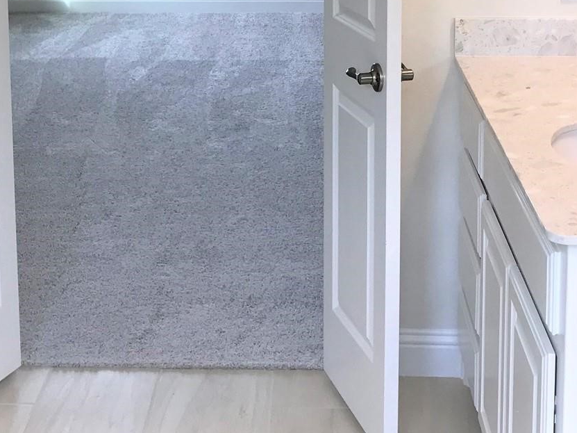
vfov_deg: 20.3
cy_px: -43
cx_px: 285
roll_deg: +0.0
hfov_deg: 28.2
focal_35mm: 69
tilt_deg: -7.3
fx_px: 1150
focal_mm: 3.99
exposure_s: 1/120
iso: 32
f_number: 1.8
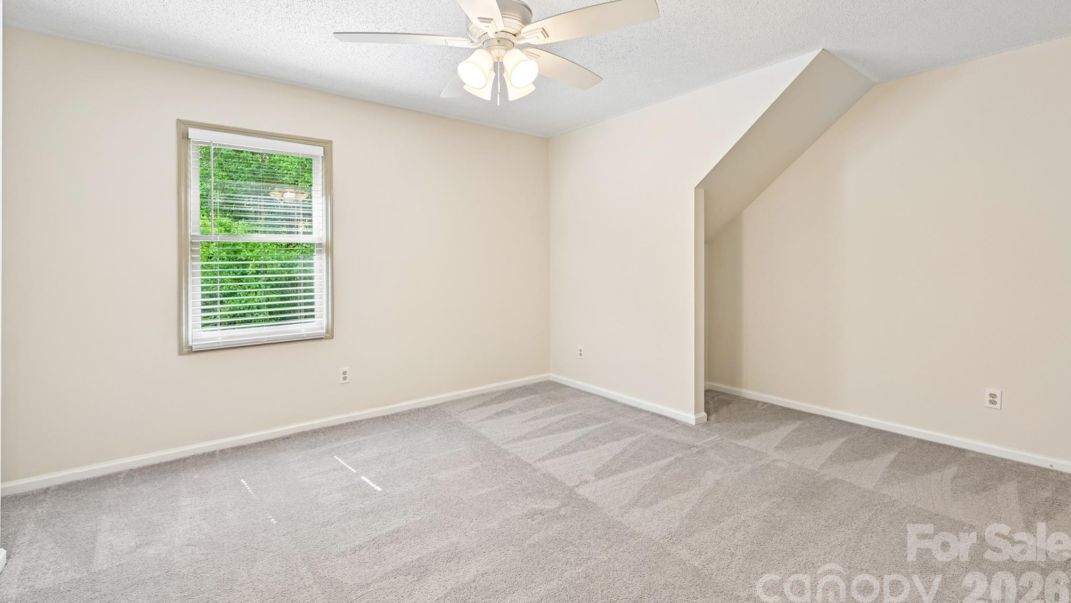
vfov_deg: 66.8
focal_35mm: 16
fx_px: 454
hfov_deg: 99.4
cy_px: 265
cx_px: 532
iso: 125
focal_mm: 15
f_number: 8
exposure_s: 1/15
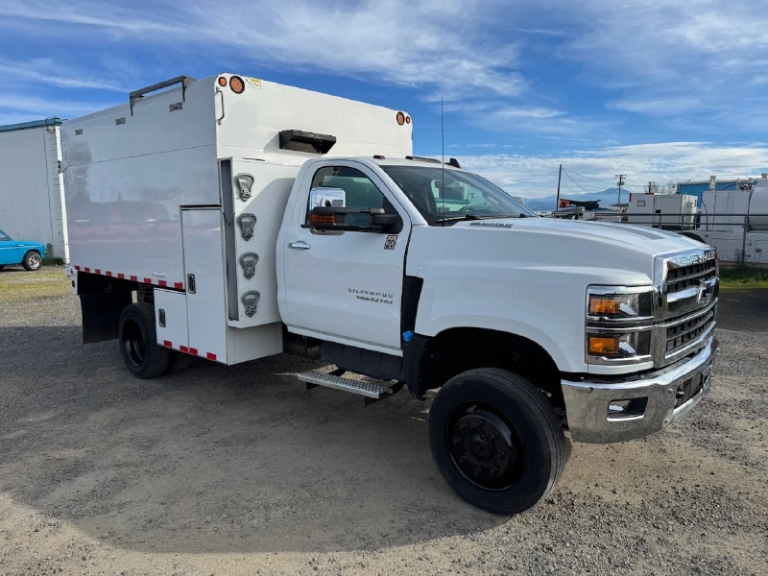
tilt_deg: -5.9
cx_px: 384
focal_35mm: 24
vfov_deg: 56.8
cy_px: 288
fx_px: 532
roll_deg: +0.8
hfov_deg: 71.6
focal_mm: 6.76
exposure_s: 1/4608
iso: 80
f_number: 1.78
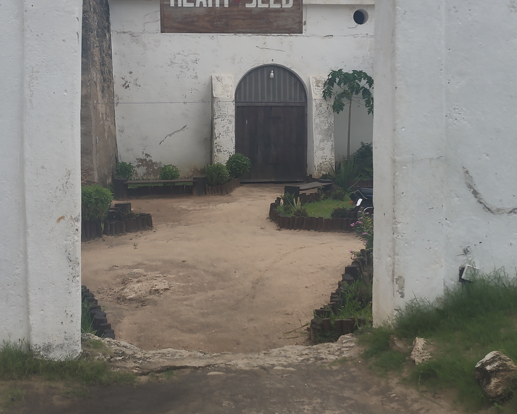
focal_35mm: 66
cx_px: 259
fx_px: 1010
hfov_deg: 28.7
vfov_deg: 23.0
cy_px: 120
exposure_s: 1/787
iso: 50
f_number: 1.88
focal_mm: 5.56
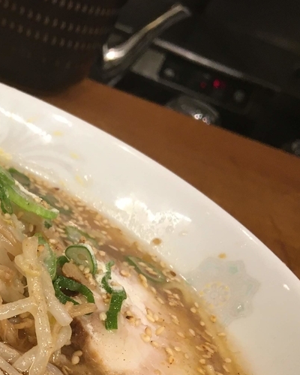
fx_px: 755
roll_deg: -24.4
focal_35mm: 68
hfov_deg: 21.1
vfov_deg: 27.1
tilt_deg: -33.6
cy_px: 322
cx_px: -49
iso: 64
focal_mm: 4.15
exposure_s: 1/30
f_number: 2.2
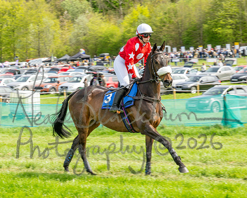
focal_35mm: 136
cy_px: 123
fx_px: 995
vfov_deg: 11.3
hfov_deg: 14.1
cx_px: 76
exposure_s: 1/160
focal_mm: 74
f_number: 9
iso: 100
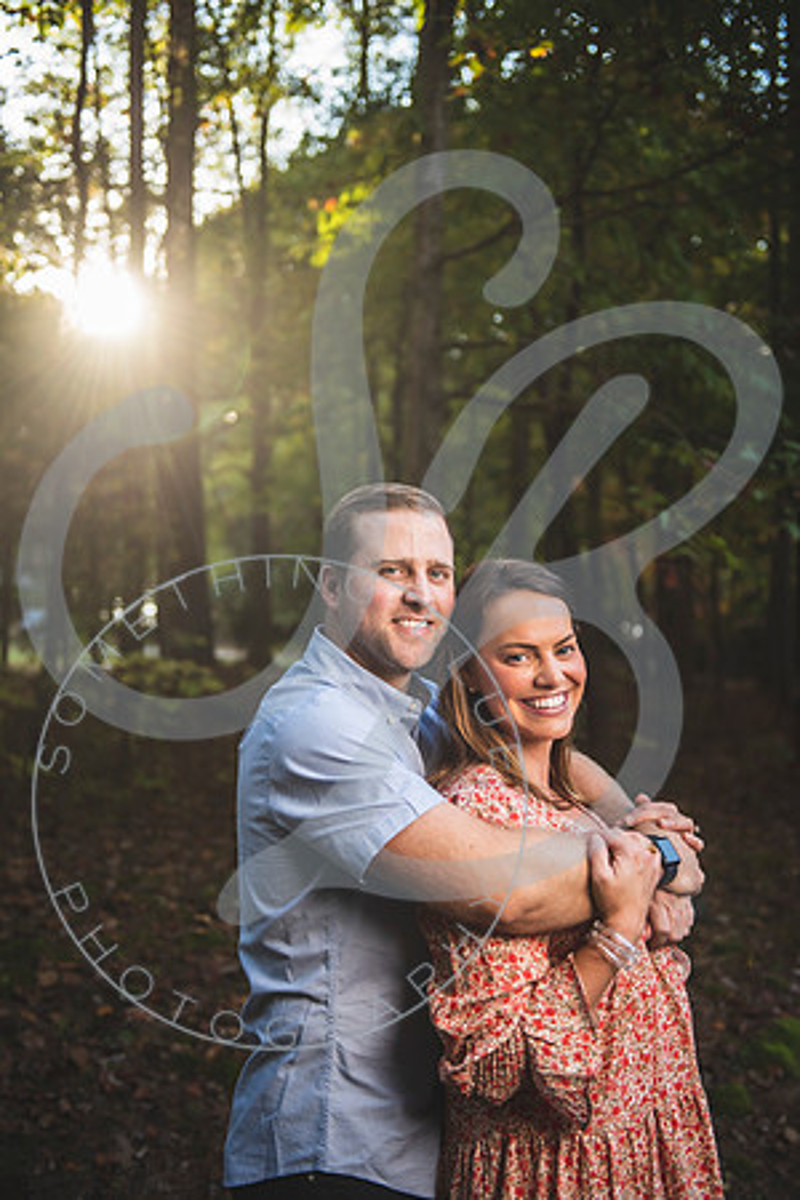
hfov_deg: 30.5
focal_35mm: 44
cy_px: 600
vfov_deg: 44.5
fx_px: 1467
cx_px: 400
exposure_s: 1/200
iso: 100
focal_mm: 44
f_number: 2.8
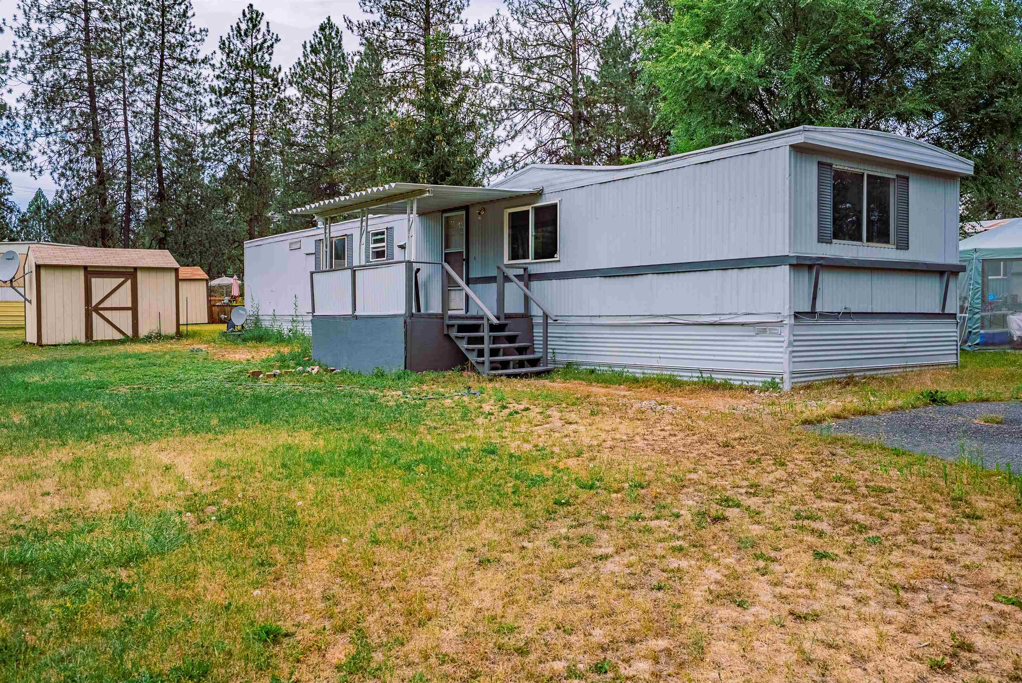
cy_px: 342
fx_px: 824
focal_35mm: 29
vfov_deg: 45.0
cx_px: 511
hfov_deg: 63.6
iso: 400
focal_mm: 29
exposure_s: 1/8000
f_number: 8
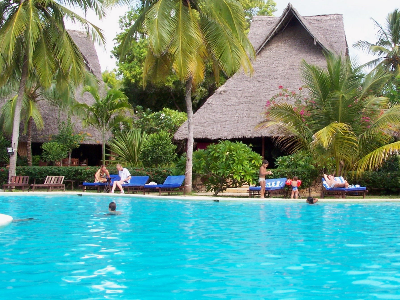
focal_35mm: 52
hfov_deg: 36.4
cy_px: 105
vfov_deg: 27.9
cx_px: 273
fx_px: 601
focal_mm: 6.3
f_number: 8
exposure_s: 1/125
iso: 100
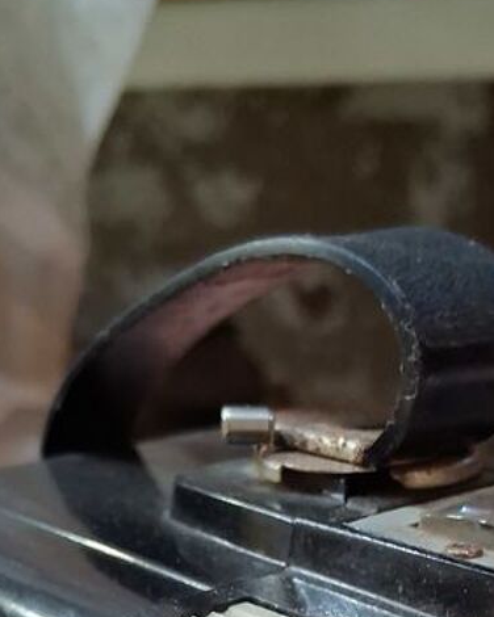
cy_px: 771
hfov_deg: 21.1
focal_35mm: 72
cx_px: 357
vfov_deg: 23.7
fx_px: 1316
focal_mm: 3.98
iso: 640
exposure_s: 1/24
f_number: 1.8
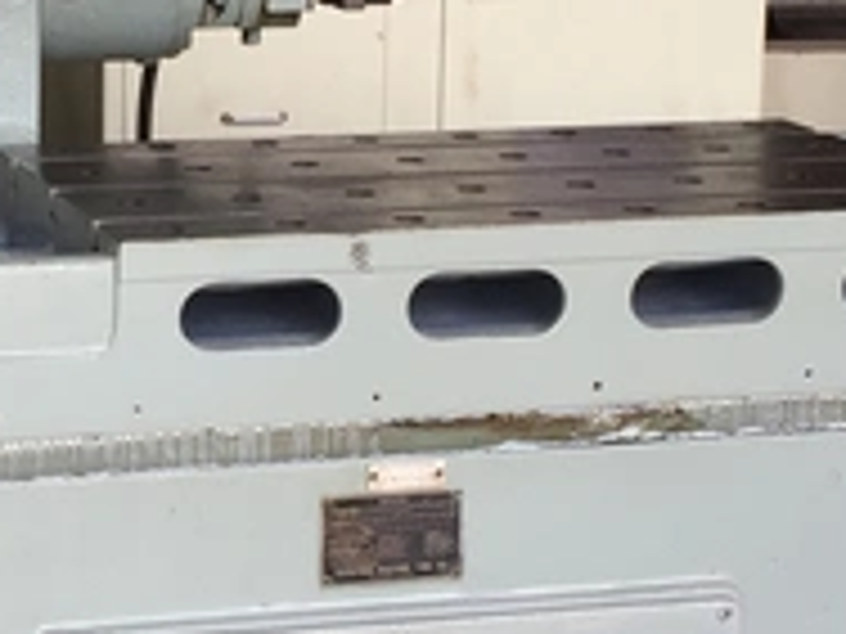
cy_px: 241
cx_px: 117
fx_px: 2835
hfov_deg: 16.8
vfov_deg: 12.8
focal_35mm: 116
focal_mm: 4.15
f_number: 2.2
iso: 40
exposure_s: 1/120
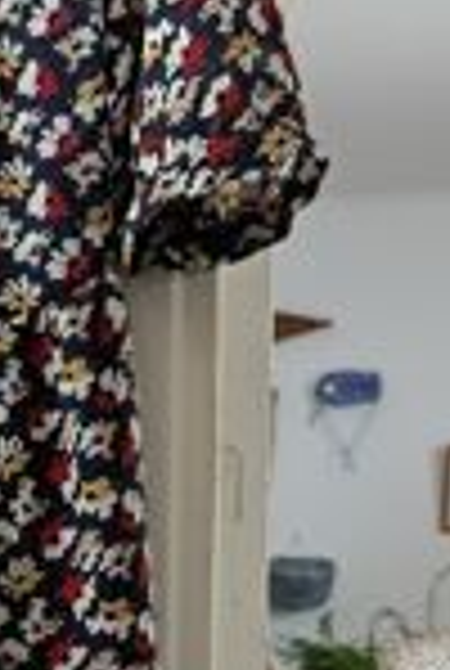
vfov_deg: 17.6
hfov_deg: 11.8
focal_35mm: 107
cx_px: -369
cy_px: 913
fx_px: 1997
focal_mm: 5.24
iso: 1266
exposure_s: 1/33.3
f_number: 1.7
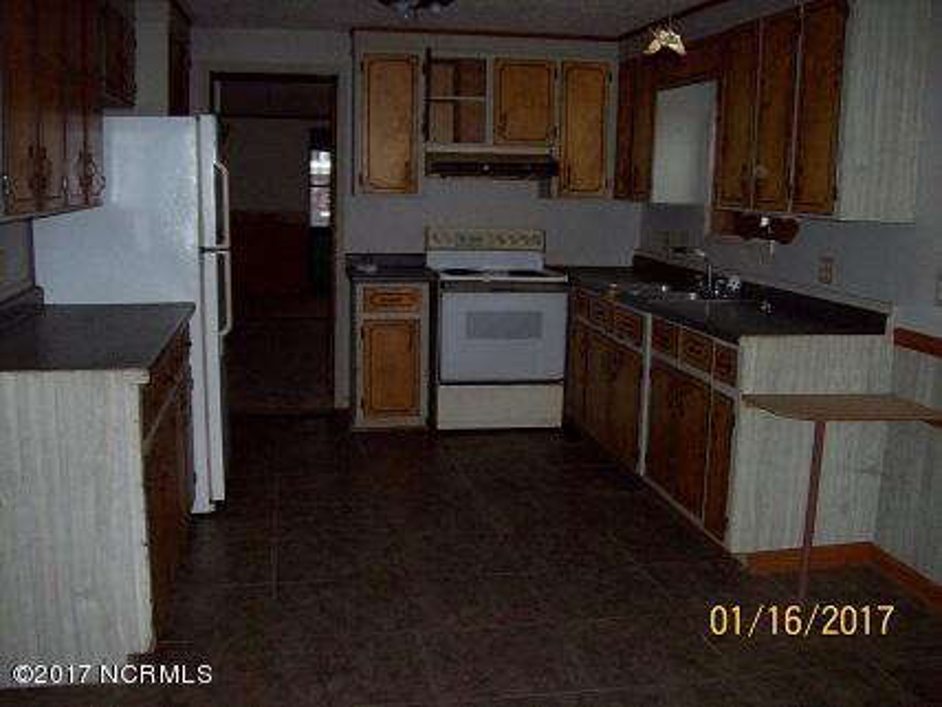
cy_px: 354
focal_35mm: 36
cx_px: 471
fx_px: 980
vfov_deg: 39.7
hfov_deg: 51.4
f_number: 2.7
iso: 140
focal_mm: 6
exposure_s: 1/64
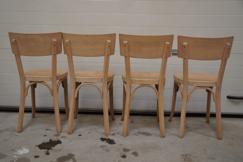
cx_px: 122
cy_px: 81
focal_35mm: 42
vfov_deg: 31.9
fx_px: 283
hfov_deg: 46.4
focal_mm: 28
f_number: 4
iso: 500
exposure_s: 1/60
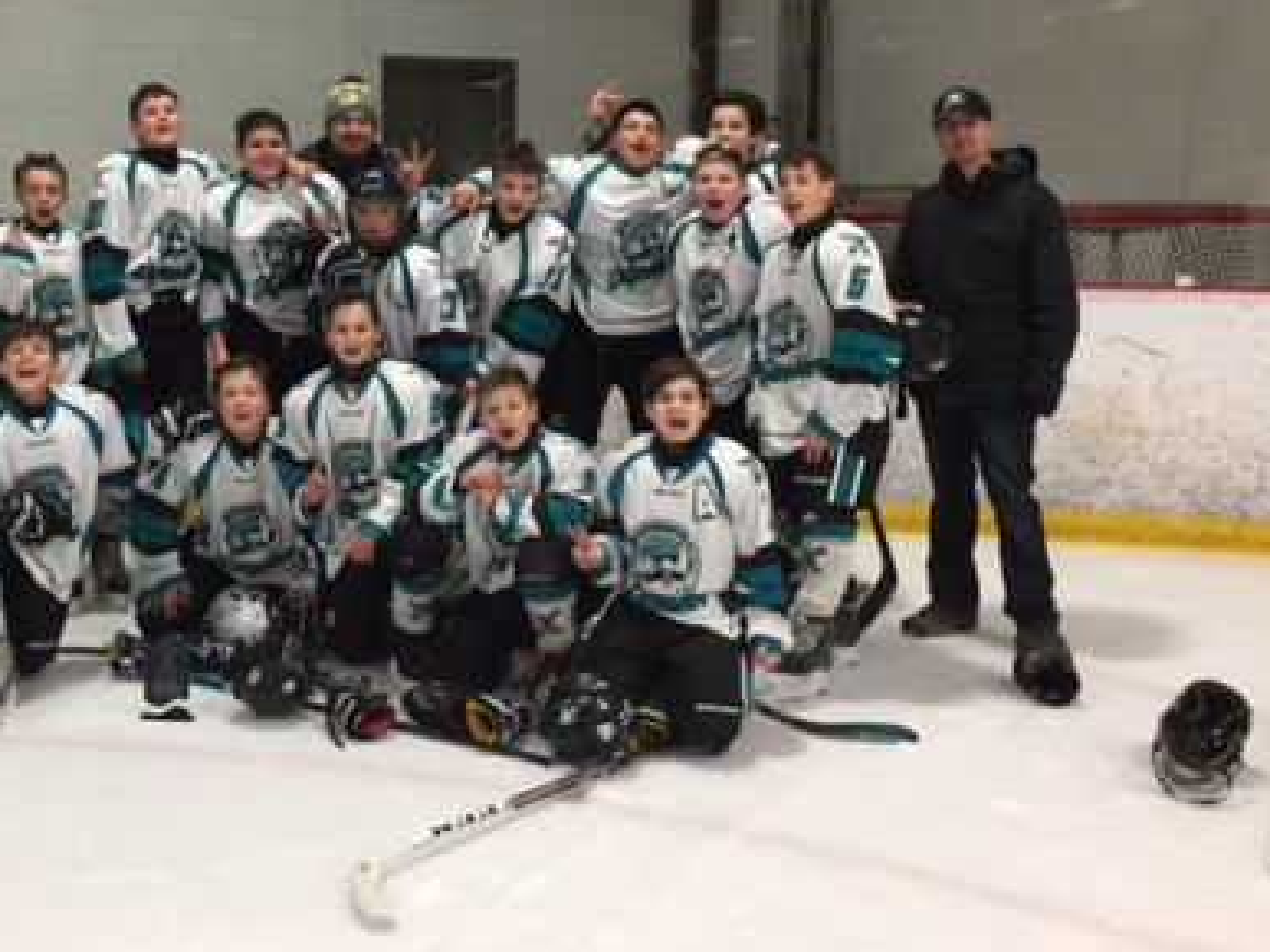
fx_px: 1760
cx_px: 361
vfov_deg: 30.1
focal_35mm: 48
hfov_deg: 38.9
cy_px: 332
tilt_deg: -4.0
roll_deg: +0.2
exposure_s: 1/30
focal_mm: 4.15
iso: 50
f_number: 2.2
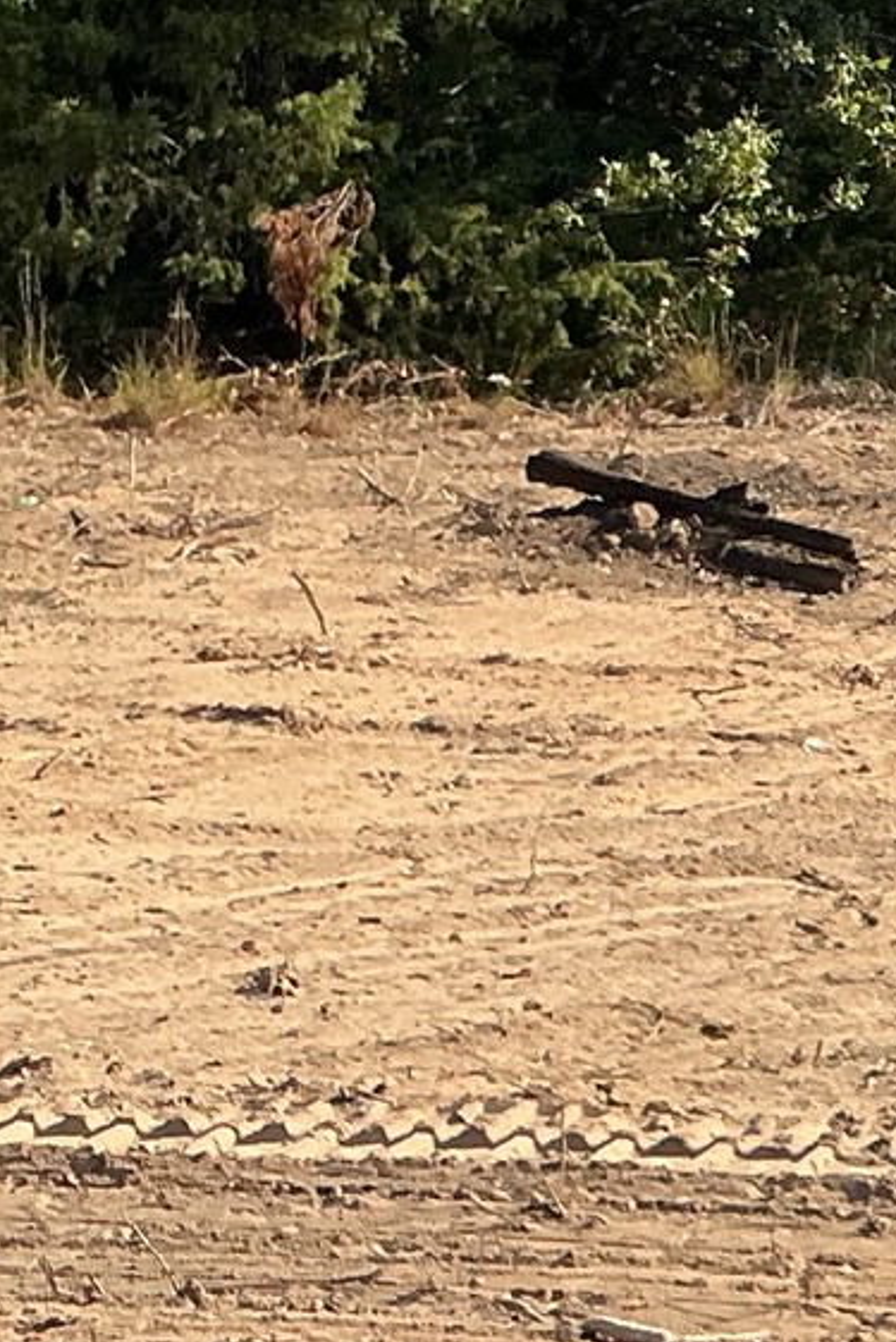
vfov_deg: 18.9
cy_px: -215
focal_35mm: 103
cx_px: 1945
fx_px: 3843
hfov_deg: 11.6
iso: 25
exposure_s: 1/2320
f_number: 1.8
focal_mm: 3
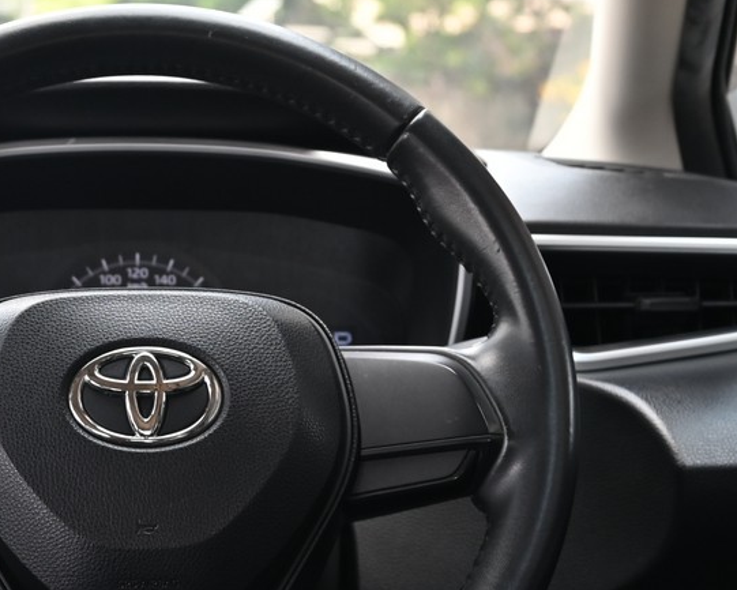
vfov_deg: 14.6
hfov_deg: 18.1
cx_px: 147
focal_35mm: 105
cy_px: 449
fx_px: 2291
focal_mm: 37
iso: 400
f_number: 5.6
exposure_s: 1/90
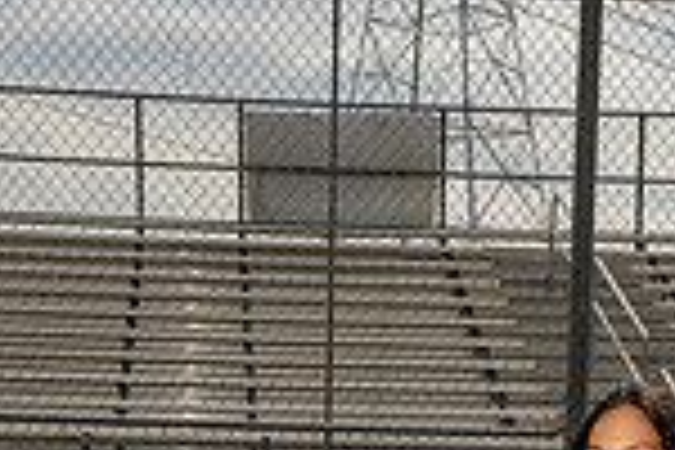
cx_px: 436
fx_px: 2419
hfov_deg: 15.9
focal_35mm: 129
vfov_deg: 9.6
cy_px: 1008
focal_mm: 43
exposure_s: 1/250
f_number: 16
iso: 100
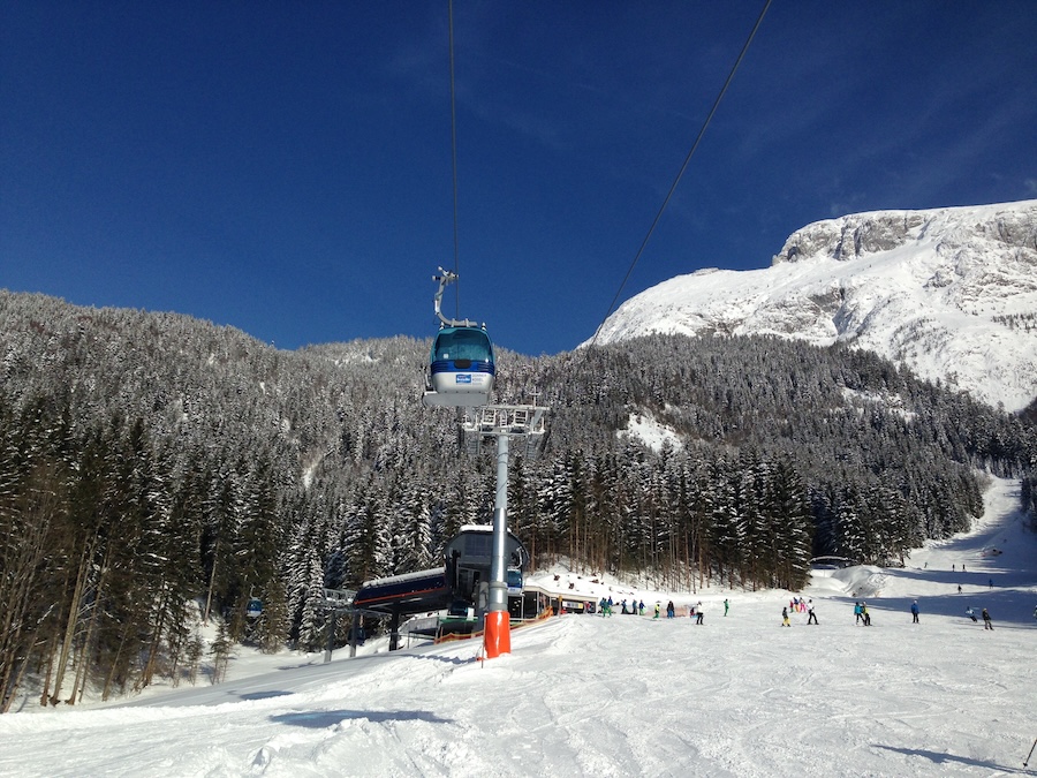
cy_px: 389
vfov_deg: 42.9
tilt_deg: +18.5
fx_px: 989
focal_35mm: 33
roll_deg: -3.7
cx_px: 518
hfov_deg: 55.4
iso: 50
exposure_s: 1/3390
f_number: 2.4
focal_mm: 4.12
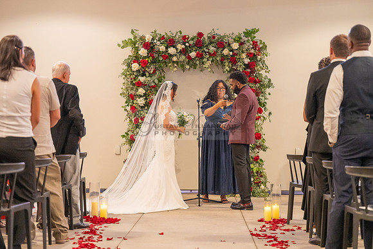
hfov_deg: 28.8
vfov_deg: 19.5
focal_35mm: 70
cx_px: 186
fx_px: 725
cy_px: 124
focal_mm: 70
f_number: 2.8
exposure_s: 1/125
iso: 1600
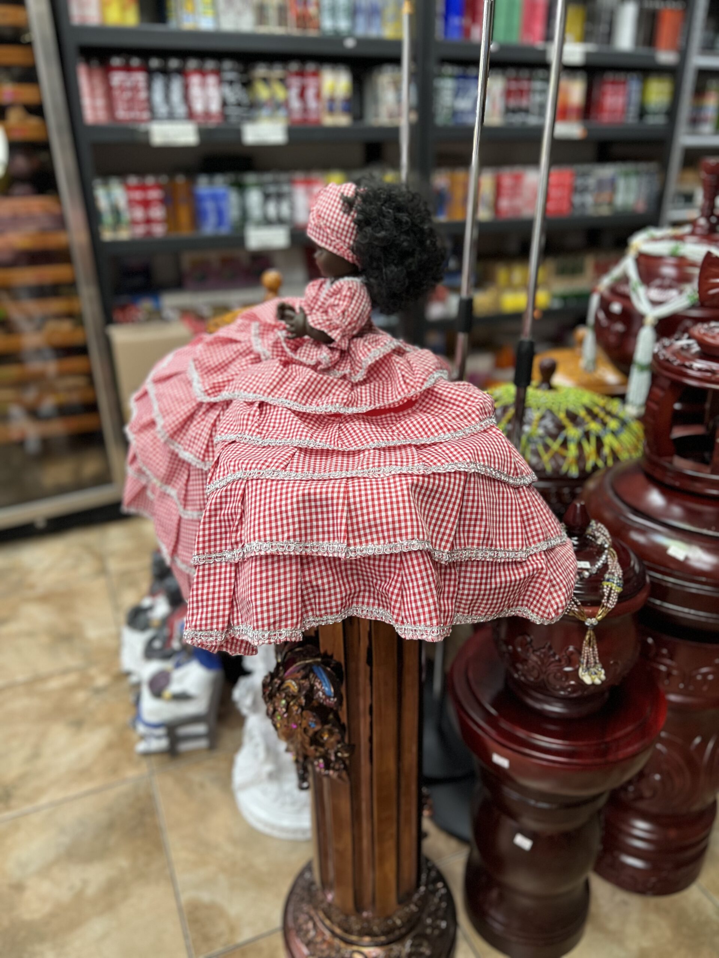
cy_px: 479
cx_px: 360
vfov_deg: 67.3
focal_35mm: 26
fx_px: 720
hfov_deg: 53.1
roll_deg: -0.8
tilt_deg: -22.7
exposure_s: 1/60
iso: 160
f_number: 1.5
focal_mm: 5.7
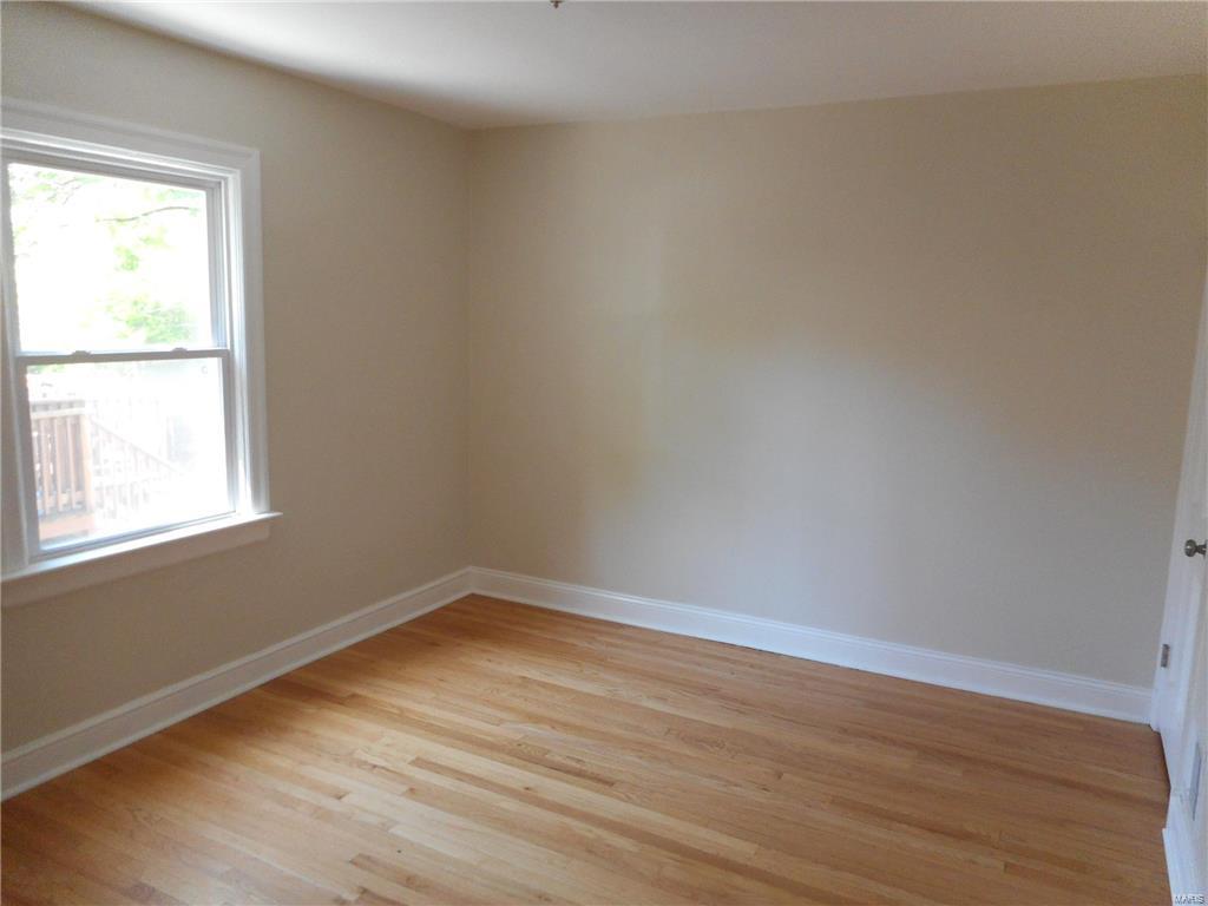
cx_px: 604
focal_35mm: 25
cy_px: 453
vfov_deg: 54.9
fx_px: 872
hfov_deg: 69.4
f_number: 3.7
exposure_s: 1/30
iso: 280
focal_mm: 4.5
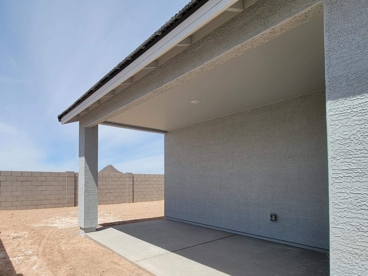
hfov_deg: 81.7
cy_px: 172
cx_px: 122
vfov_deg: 67.7
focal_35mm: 19
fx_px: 202
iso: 50
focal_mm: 2.2
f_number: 2.2
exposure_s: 1/2157
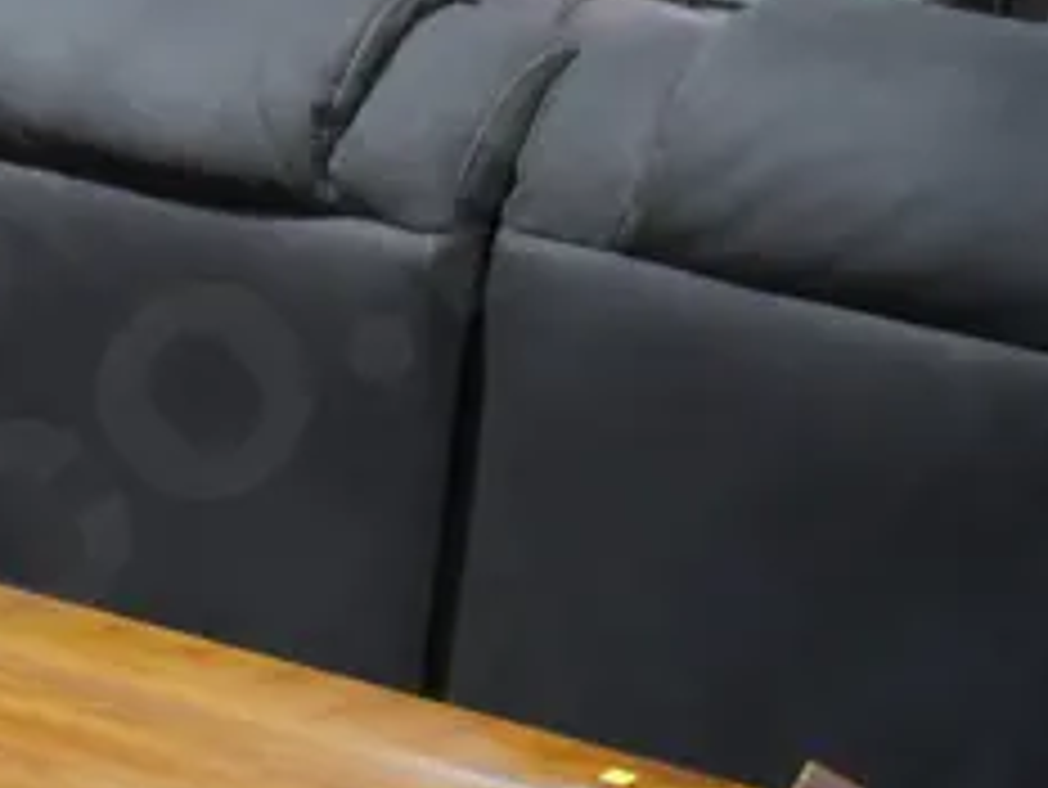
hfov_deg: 13.4
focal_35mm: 123
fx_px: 3726
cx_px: -1129
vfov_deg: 11.3
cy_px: 1389
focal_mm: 14
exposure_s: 1/60
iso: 640
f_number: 3.5
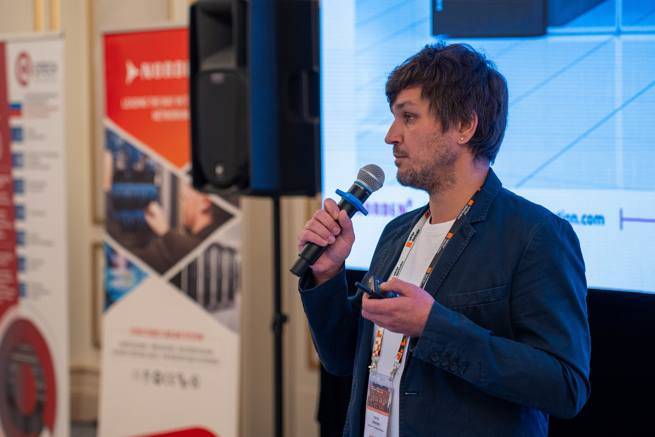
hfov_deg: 18.3
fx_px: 2038
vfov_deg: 12.2
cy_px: 218
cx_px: 328
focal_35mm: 112
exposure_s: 1/200
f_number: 2.8
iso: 500
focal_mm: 75
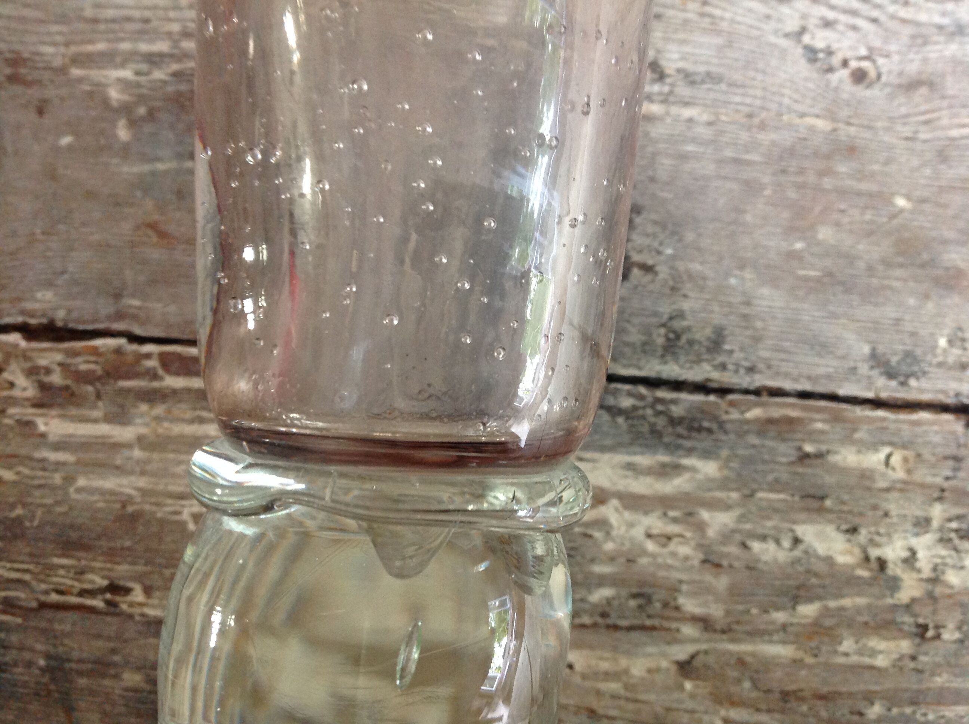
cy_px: 362
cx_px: 484
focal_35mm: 35
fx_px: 978
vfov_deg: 40.6
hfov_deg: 52.7
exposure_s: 1/15
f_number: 2.4
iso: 200
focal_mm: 4.28
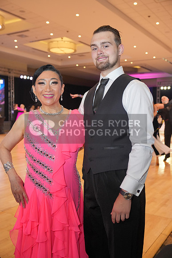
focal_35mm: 38
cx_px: 86
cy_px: 129
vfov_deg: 50.7
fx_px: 272
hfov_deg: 35.1
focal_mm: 38
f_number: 4
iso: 2000
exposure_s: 1/200
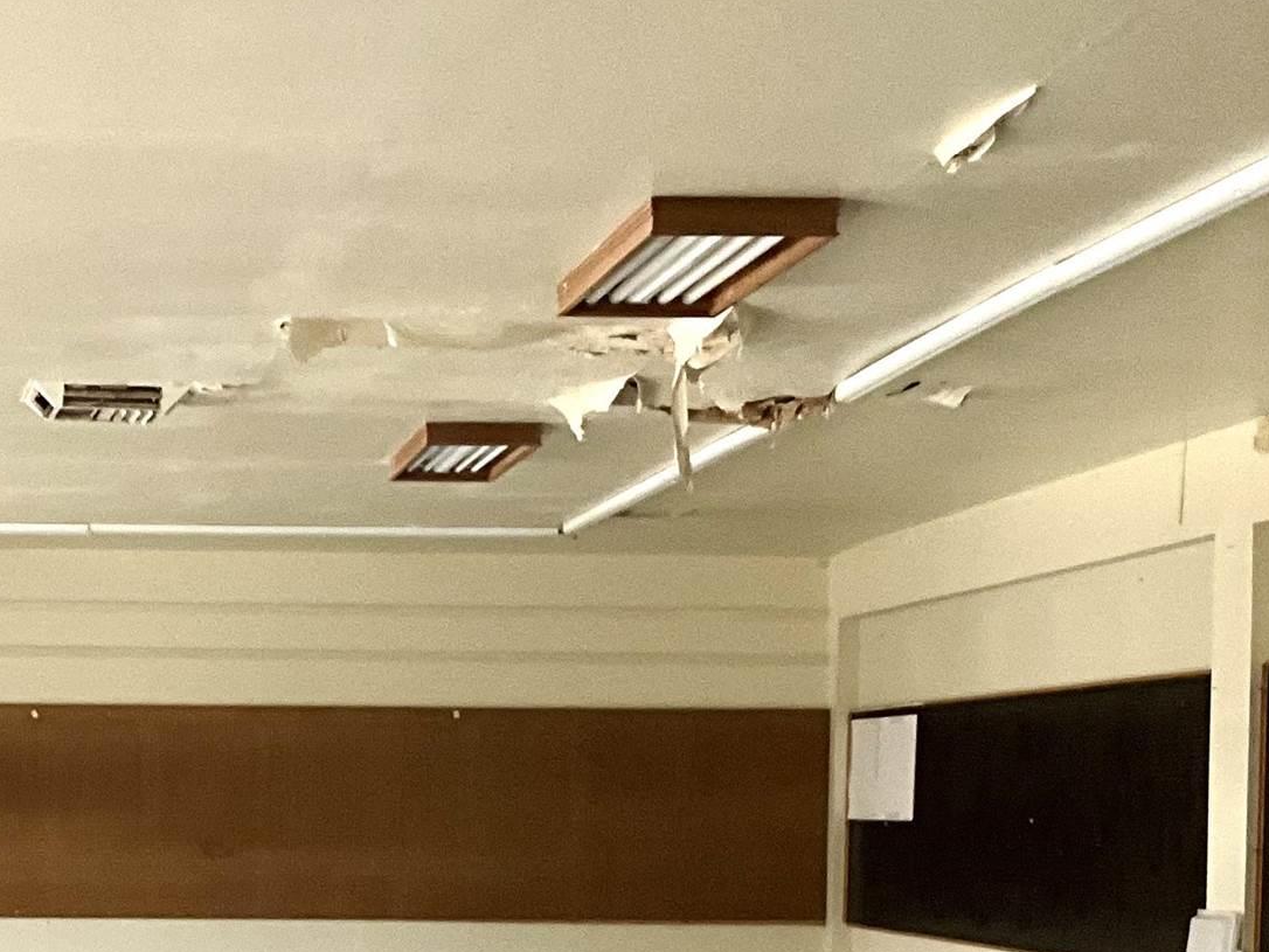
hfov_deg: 23.3
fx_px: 3007
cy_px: 977
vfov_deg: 17.5
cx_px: 178
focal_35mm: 82
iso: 80
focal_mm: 3
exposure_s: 1/60
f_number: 1.8
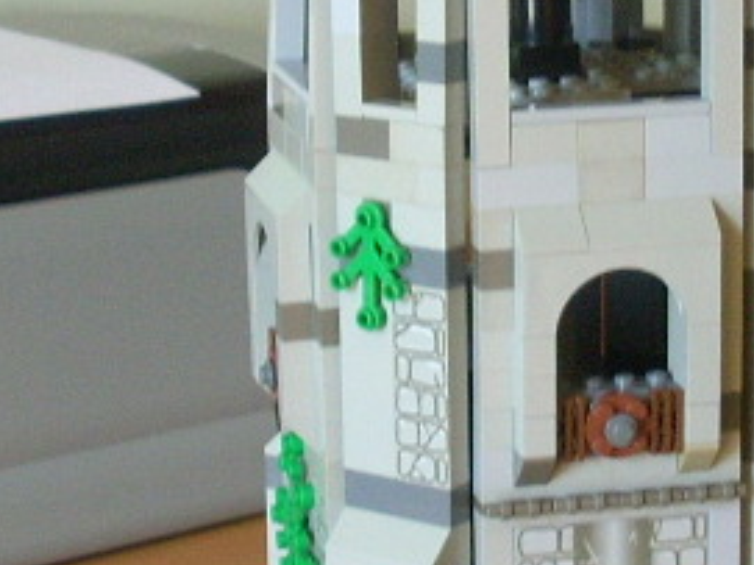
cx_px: 568
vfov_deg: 10.6
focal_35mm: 140
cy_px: 109
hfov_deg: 14.0
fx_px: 3048
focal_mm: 6.2
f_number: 2.8
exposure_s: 1/30
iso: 183
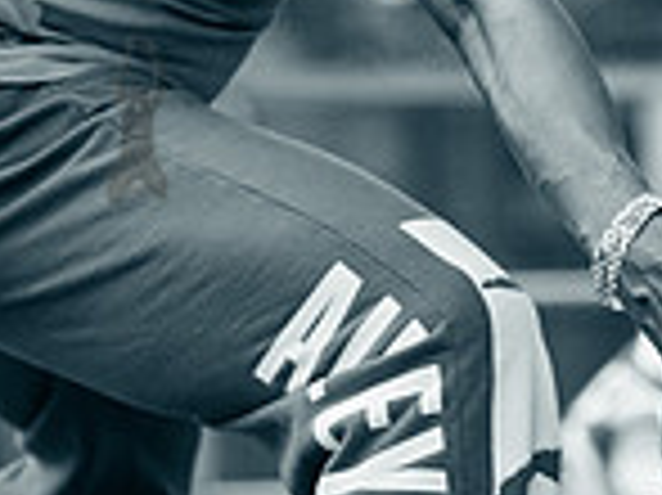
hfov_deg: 4.0
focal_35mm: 491
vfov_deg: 3.0
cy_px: -222
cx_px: 485
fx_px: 9382
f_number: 2.8
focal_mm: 105
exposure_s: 1/1000
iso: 1600
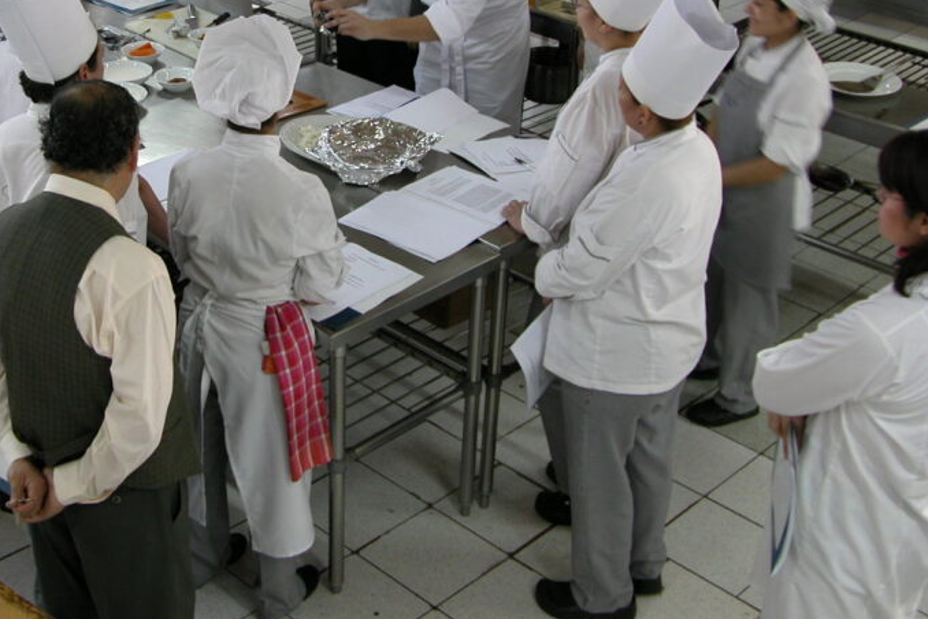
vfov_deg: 24.1
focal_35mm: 55
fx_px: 1418
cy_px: 101
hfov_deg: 35.6
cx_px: 250
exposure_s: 1/5
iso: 100
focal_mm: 8.9
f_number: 2.8
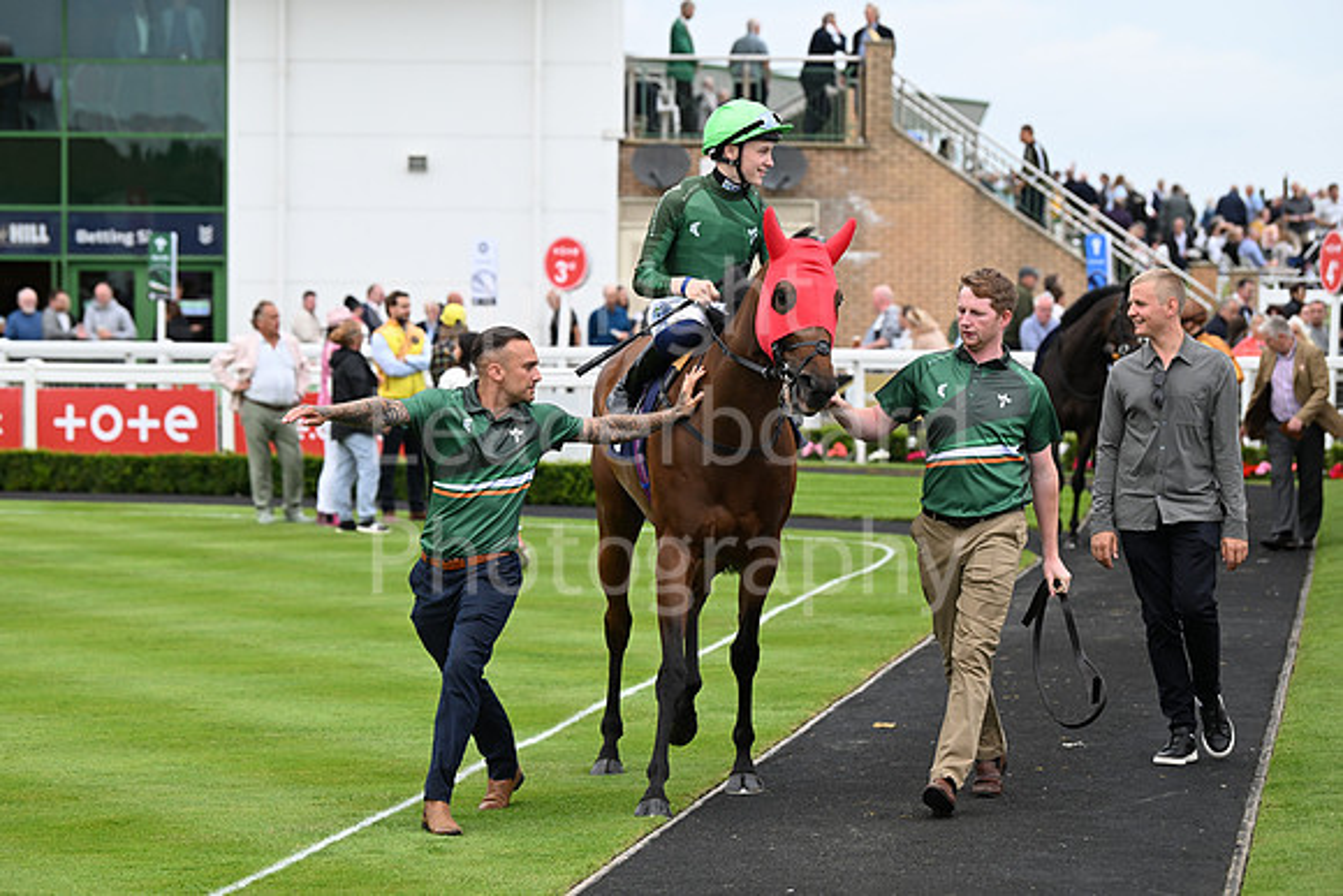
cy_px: 448
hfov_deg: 16.4
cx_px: 672
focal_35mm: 125
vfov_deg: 11.0
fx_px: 4664
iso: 800
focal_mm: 125
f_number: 4.5
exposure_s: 1/1250
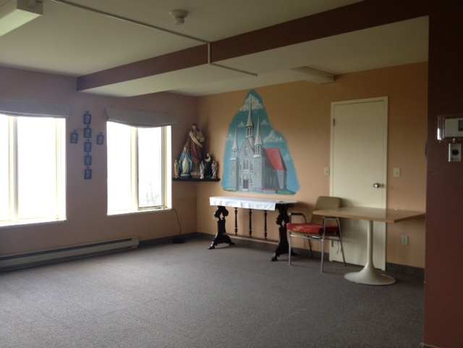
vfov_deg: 40.7
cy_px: 174
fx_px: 468
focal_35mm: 35
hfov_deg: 52.6
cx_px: 232
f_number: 2.4
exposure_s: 1/30
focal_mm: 4.28
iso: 80
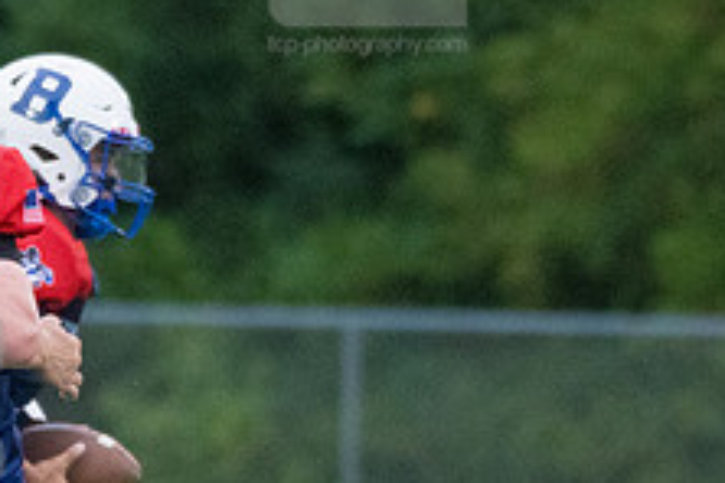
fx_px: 24427
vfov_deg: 1.1
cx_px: -95
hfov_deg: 1.7
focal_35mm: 1213
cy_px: 388
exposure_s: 1/2000
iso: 6400
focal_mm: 310
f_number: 5.6
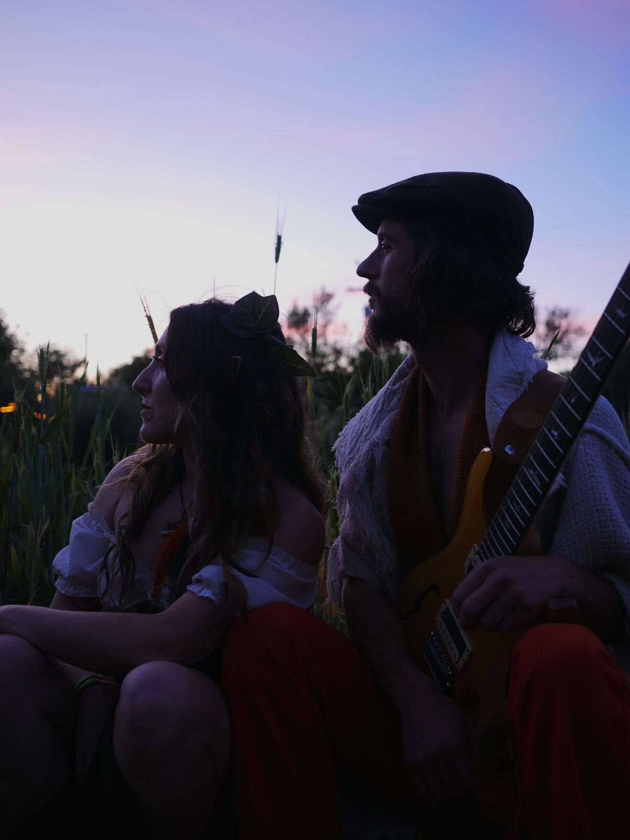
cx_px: 315
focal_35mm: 40
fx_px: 970
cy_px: 420
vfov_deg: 46.8
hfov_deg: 36.0
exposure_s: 1/30
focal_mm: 20
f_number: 2
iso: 200
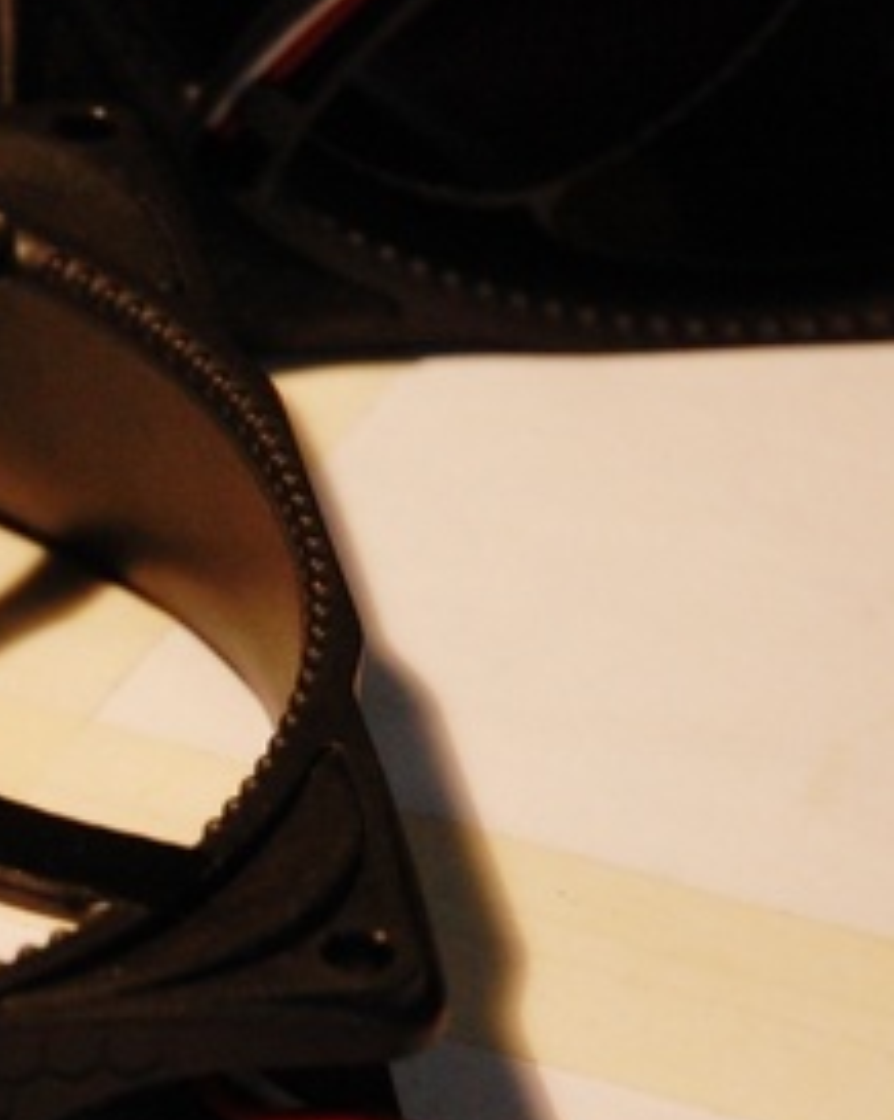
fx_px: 12251
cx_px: -308
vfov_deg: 5.2
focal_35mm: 370
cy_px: 806
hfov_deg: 4.2
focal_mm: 70
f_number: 4.5
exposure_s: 1/50
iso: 800
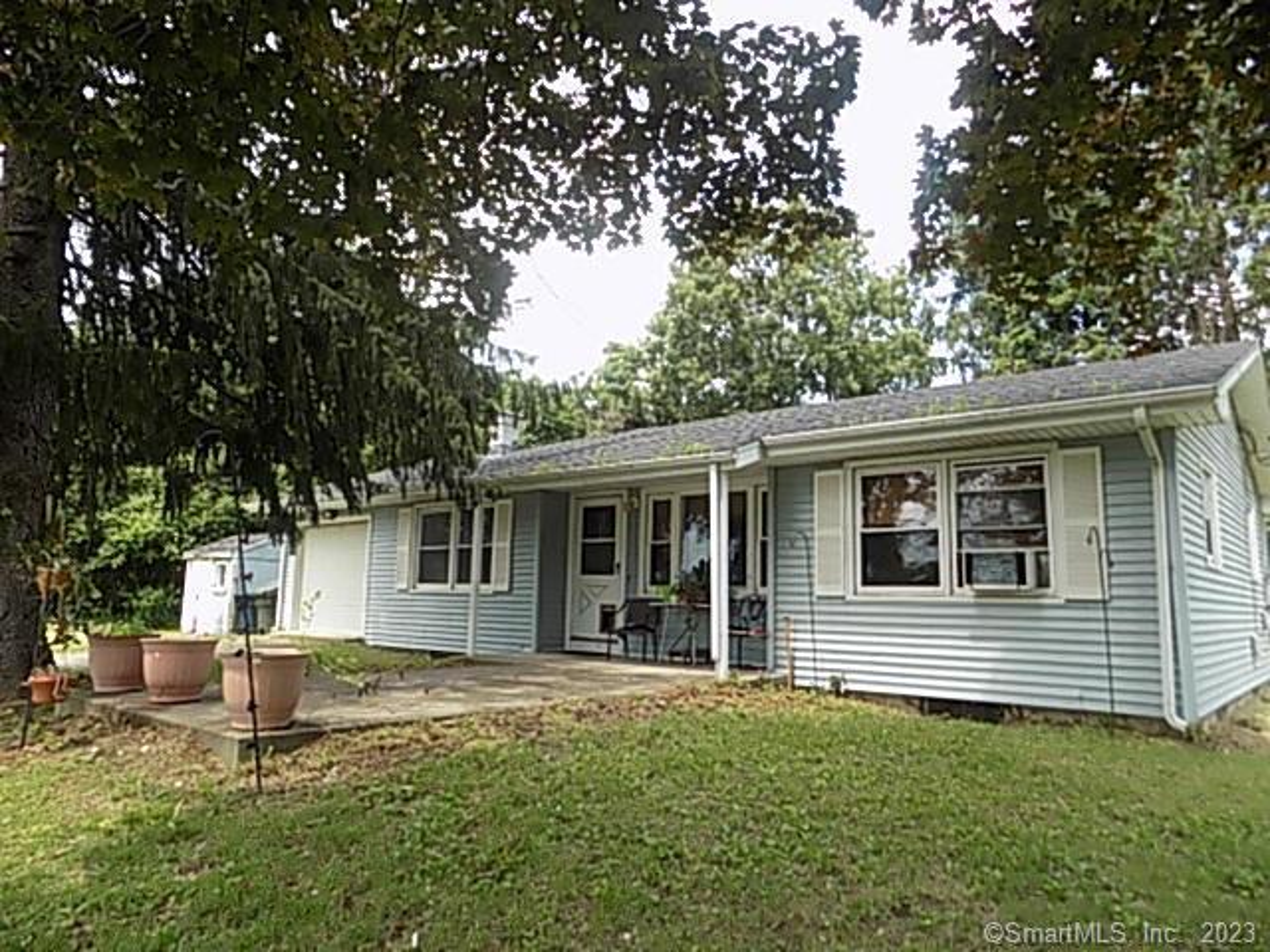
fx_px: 844
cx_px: 635
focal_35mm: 23
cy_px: 476
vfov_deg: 58.9
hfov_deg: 73.9
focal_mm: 4
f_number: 3.1
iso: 80
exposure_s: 1/200
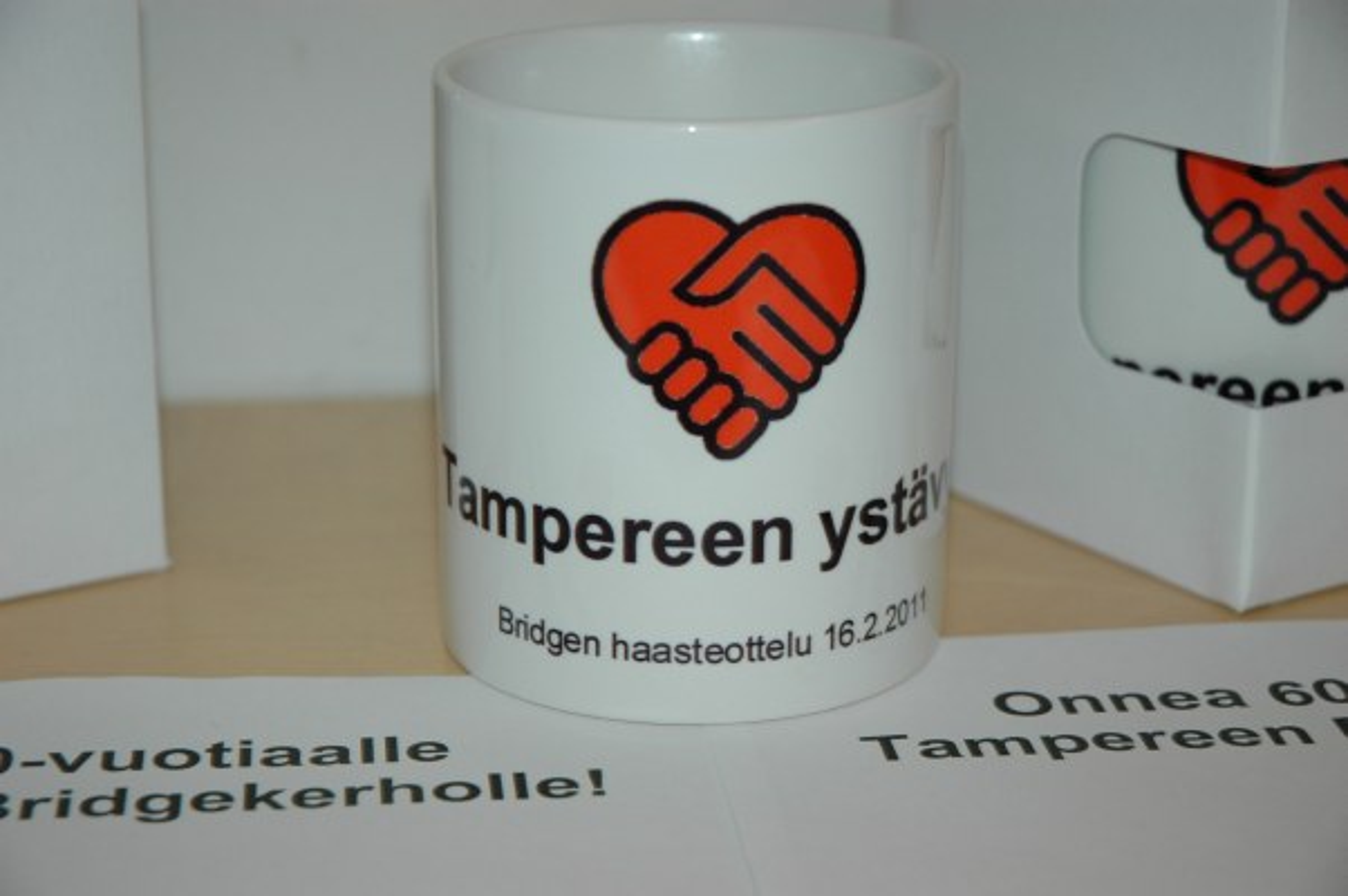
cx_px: 674
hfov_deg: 20.9
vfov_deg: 14.0
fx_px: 3647
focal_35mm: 98
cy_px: 448
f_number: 5
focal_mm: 65
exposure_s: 1/60
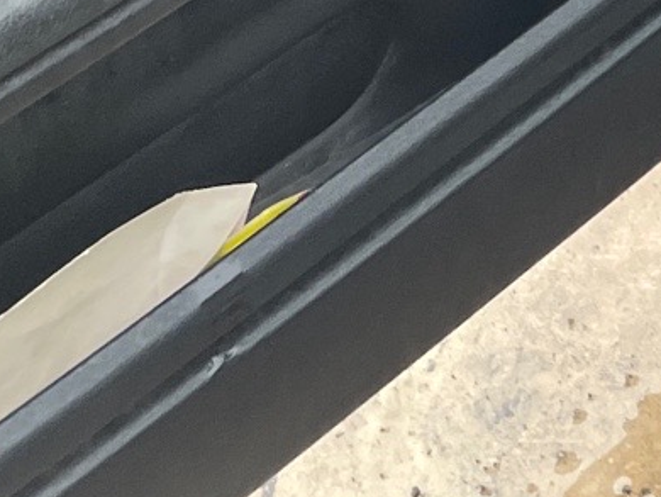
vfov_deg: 10.4
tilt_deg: -40.8
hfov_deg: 14.3
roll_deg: -8.0
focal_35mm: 128
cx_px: 1012
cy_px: -570
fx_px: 2446
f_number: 1.6
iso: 125
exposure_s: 1/112
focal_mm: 4.2
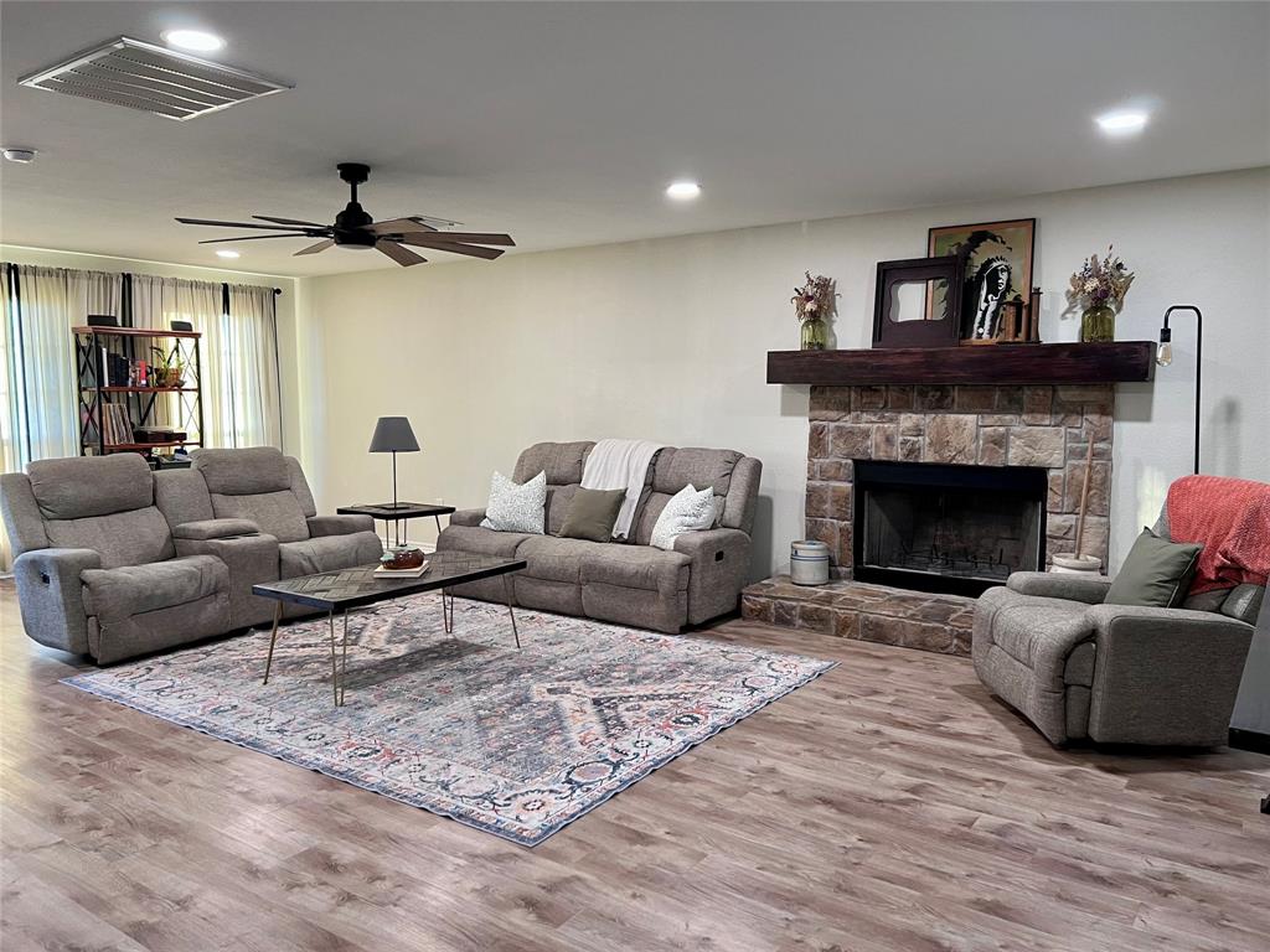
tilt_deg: -5.6
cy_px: 476
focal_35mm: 26
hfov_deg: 67.3
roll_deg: +0.5
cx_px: 635
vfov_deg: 53.1
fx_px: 954
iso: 125
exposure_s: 1/60
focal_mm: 5.7
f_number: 1.5
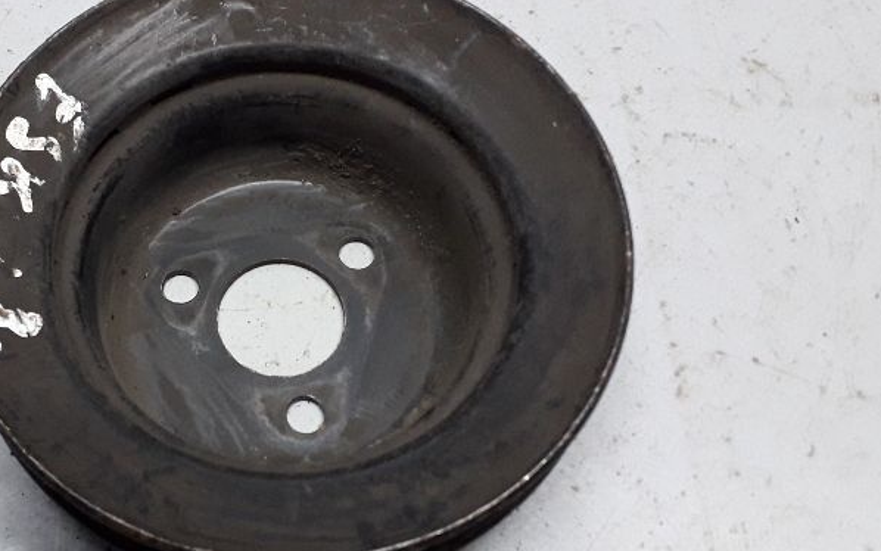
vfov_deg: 26.3
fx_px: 1177
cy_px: 245
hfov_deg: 40.0
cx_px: 231
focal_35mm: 49
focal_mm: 3.6
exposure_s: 1/33
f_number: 1.9
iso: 200
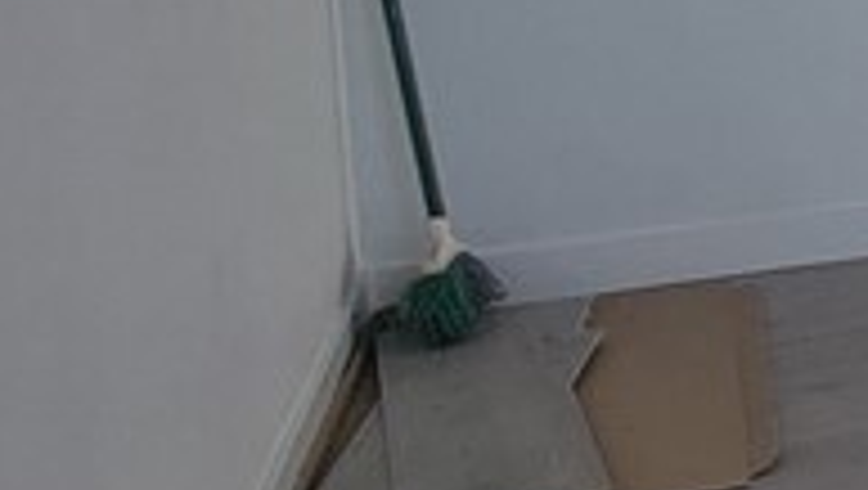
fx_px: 1728
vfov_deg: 15.6
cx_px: 2217
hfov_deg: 14.1
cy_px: -99
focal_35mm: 75
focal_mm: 2.2
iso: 100
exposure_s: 1/60
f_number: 2.2
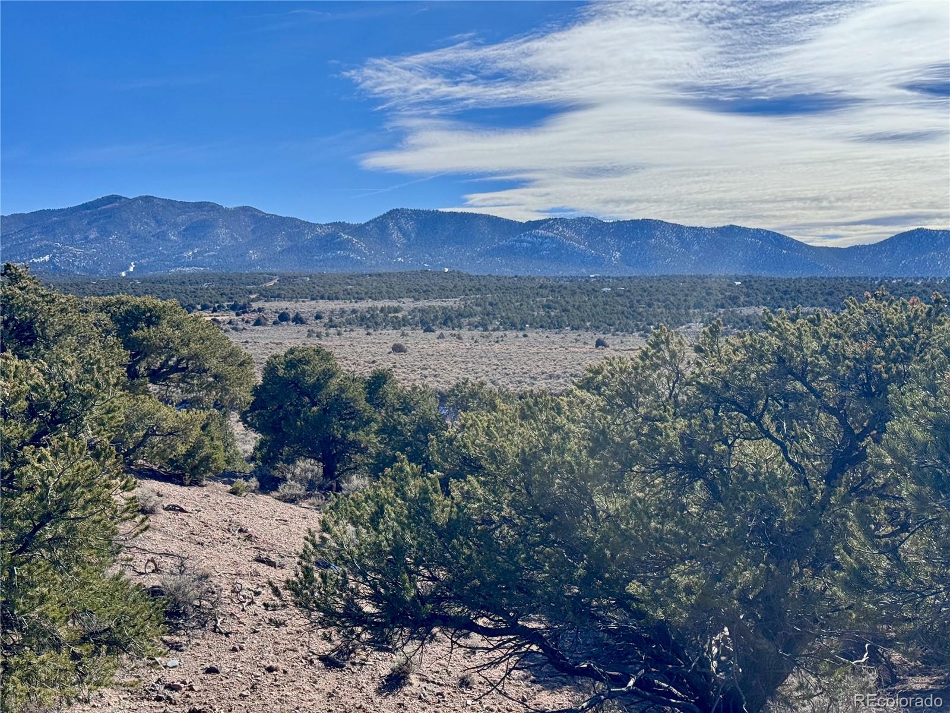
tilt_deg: -1.1
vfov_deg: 30.3
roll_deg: +1.2
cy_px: 356
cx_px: 475
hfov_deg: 39.7
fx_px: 1317
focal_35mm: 48
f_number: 1.78
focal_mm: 6.76
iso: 64
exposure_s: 1/7092
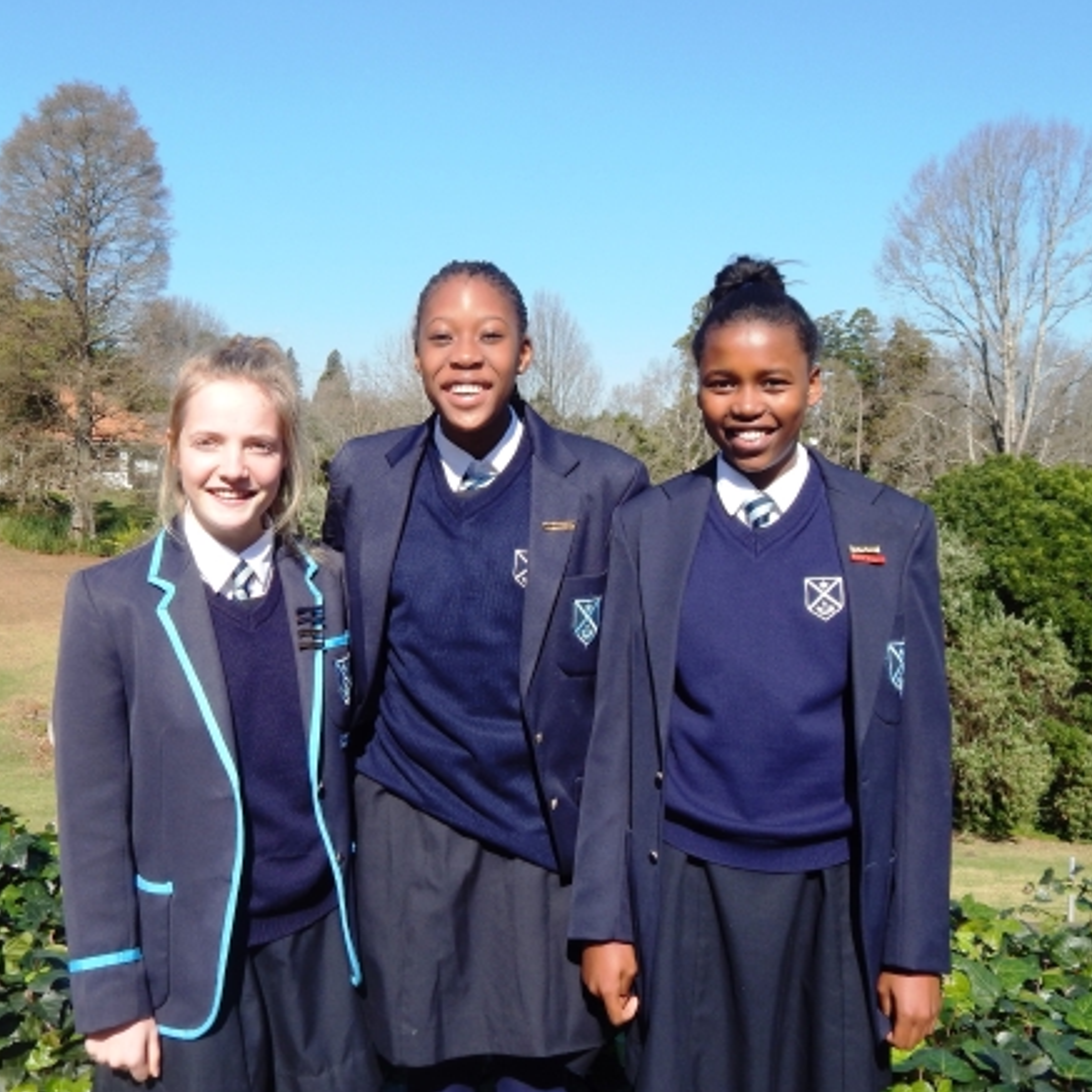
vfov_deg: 48.4
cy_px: 532
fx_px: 1213
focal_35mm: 34
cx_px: 520
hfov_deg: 48.4
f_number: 3.2
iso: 125
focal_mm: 5.1
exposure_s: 1/1000
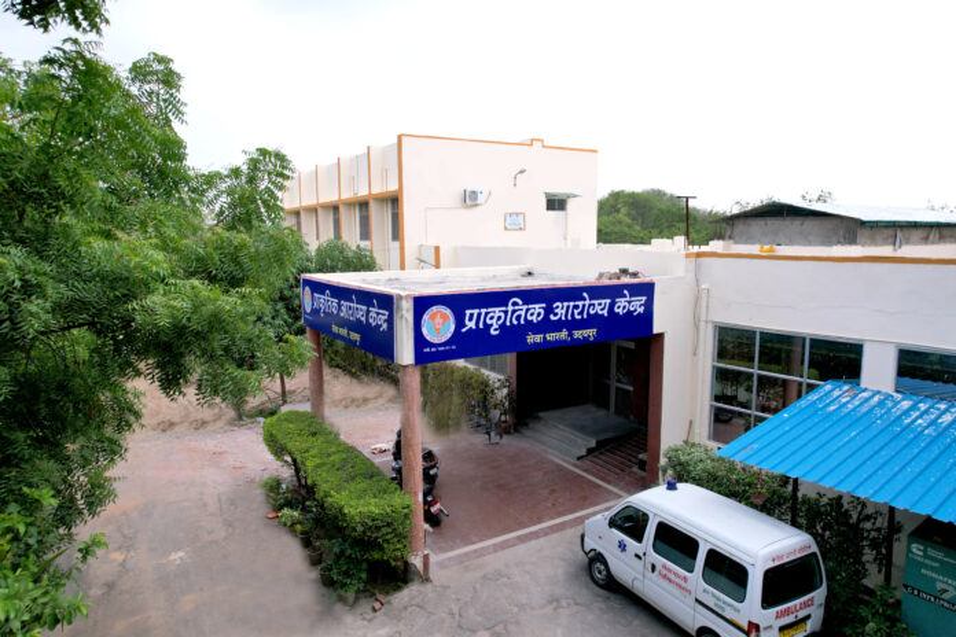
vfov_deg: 57.2
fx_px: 584
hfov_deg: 78.6
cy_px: 318
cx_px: 478
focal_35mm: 22
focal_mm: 8.38
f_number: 2.8
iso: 100
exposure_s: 1/1000
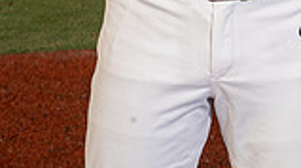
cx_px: 237
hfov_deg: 10.3
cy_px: -221
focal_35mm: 208
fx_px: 1658
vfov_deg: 5.6
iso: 250
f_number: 11
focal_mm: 70
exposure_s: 1/250
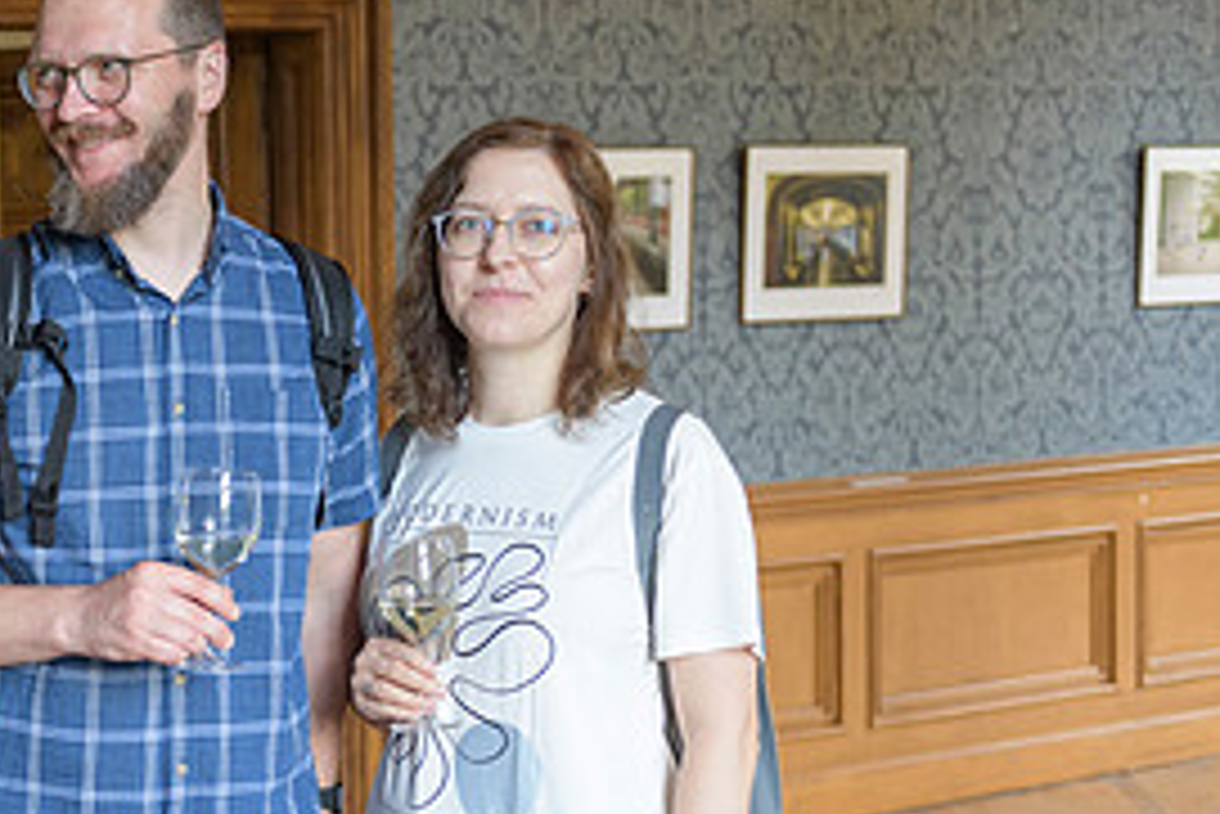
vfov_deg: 15.4
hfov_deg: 21.8
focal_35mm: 89
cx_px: -81
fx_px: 3018
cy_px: 483
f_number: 3.5
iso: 1250
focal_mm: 40
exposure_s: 1/80
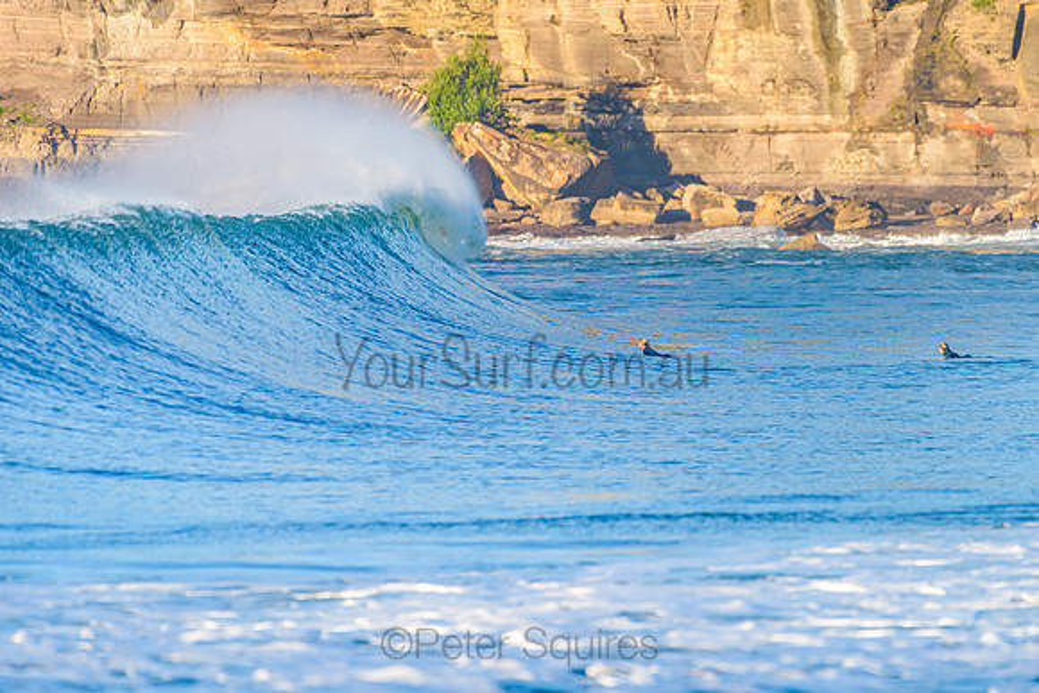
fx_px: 17551
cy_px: 340
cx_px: 632
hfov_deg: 3.4
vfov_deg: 2.3
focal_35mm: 608
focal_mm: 500
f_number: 5.6
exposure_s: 1/2000
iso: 400
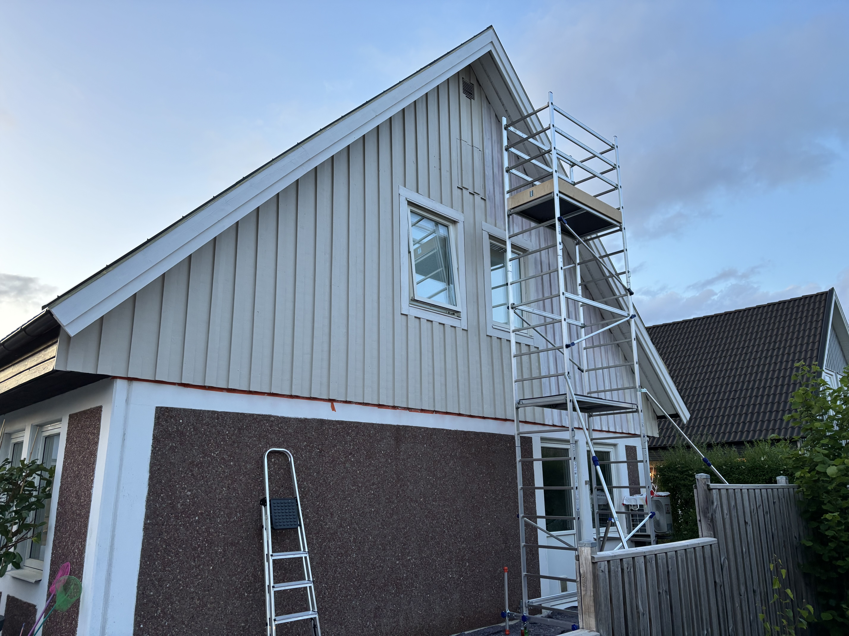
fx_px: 638
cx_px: 424
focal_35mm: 26
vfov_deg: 53.1
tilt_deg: +15.0
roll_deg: +0.5
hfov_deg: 67.3
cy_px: 318
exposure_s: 1/71
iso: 125
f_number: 1.6
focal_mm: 5.96
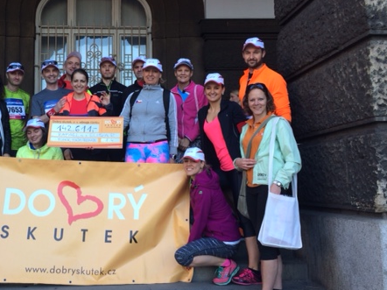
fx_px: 469
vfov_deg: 34.3
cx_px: 118
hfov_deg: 43.9
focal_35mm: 42
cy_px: 131
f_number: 2.2
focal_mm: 4.15
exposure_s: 1/155
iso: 32
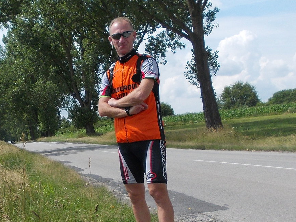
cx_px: 143
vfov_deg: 48.2
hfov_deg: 61.6
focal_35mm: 29
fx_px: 248
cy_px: 114
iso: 80
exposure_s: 1/320
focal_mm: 4
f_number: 5.4
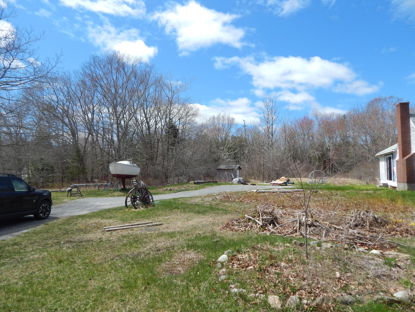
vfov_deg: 58.9
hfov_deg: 73.9
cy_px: 156
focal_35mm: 23
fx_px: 276
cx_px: 208
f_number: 6
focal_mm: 4
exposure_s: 1/500
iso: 125
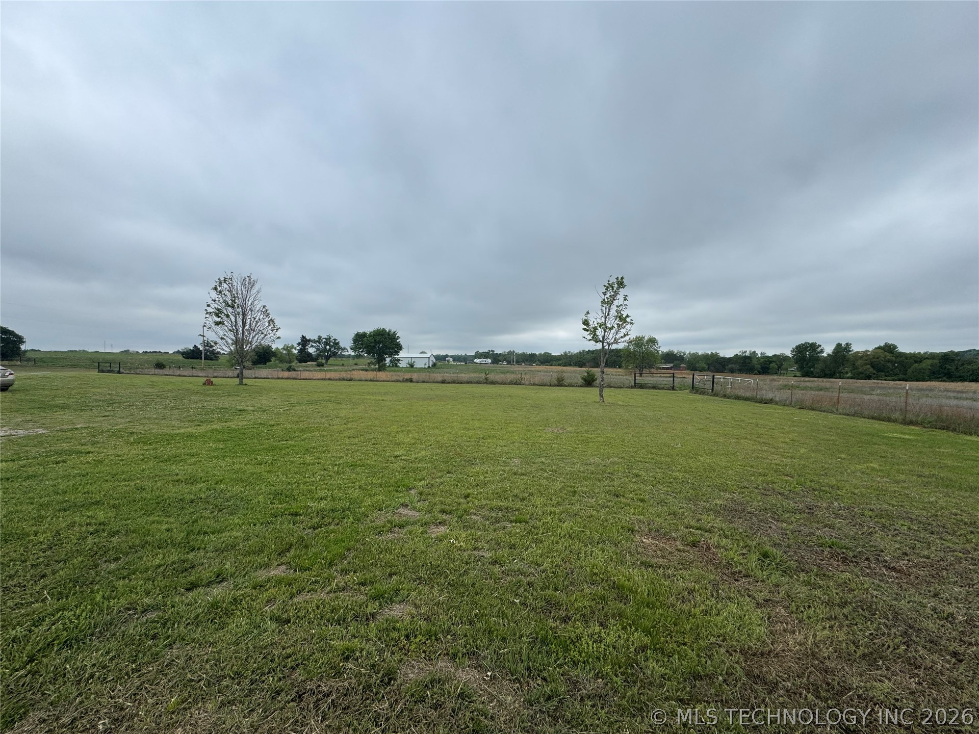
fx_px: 396
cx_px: 490
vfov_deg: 85.7
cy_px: 367
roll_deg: -1.1
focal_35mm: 14
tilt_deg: +0.0
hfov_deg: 102.1
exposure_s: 1/1217
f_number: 2.2
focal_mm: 2.22
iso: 50
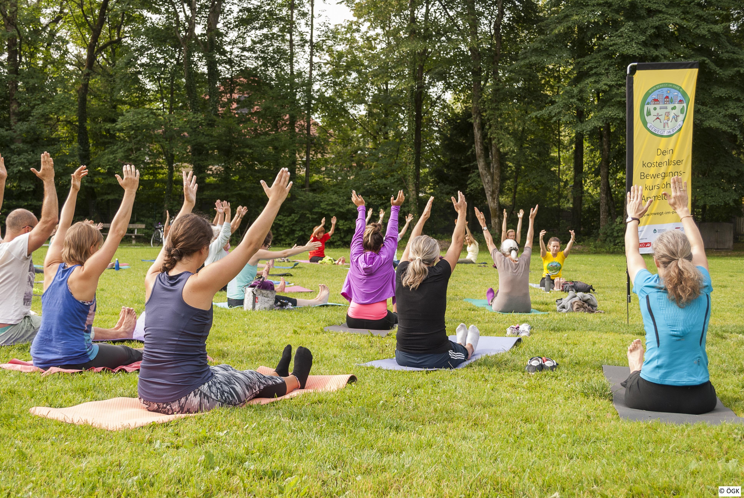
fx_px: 993
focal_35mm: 48
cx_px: 372
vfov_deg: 28.2
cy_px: 249
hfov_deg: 41.1
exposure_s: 1/125
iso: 160
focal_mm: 32
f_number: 5.6
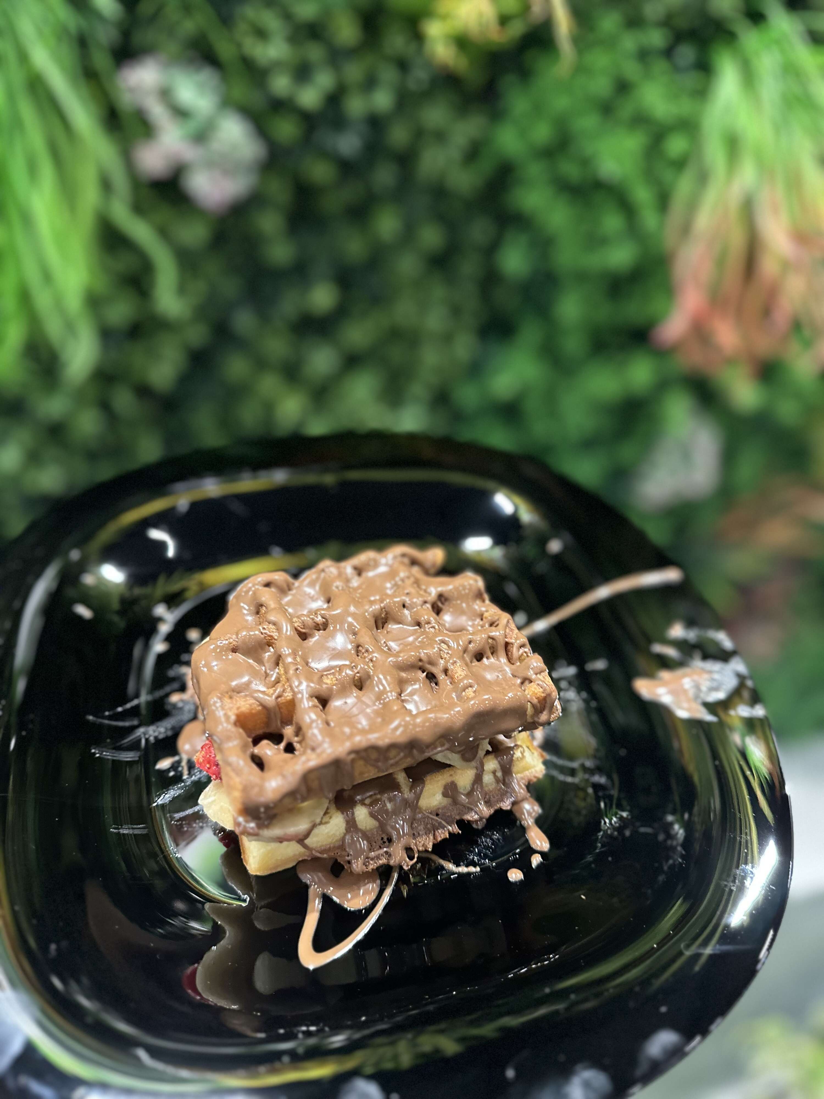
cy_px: 550
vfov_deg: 71.6
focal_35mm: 24
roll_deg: +0.7
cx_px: 412
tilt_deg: -34.8
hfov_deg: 56.8
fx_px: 762
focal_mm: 6.86
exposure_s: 1/33
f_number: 1.78
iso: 640
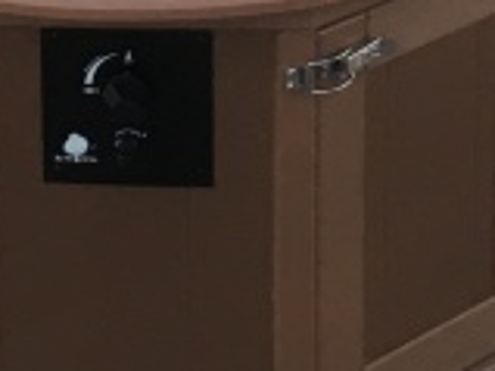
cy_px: -558
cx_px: 355
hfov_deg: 10.6
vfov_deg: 7.4
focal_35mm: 187
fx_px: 2672
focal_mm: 4.15
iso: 25
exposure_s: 1/30
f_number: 2.2
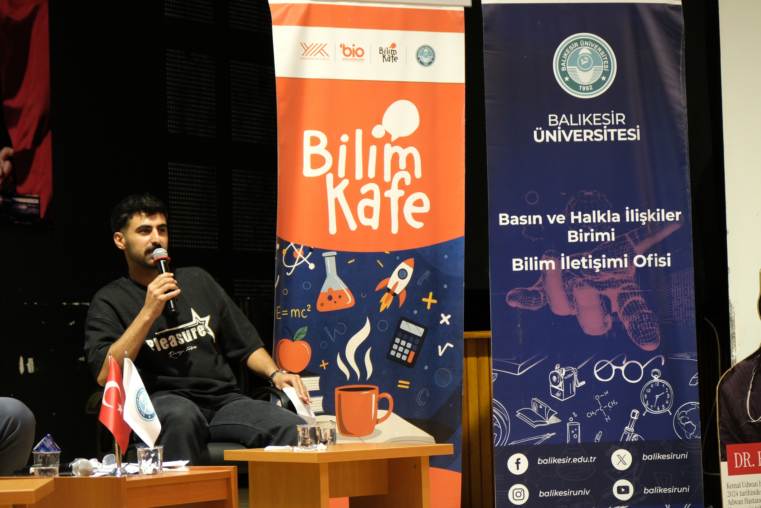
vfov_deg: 13.6
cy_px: 254
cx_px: 380
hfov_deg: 20.2
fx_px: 2135
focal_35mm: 101
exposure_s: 1/8
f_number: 4
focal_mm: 67.5
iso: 1250
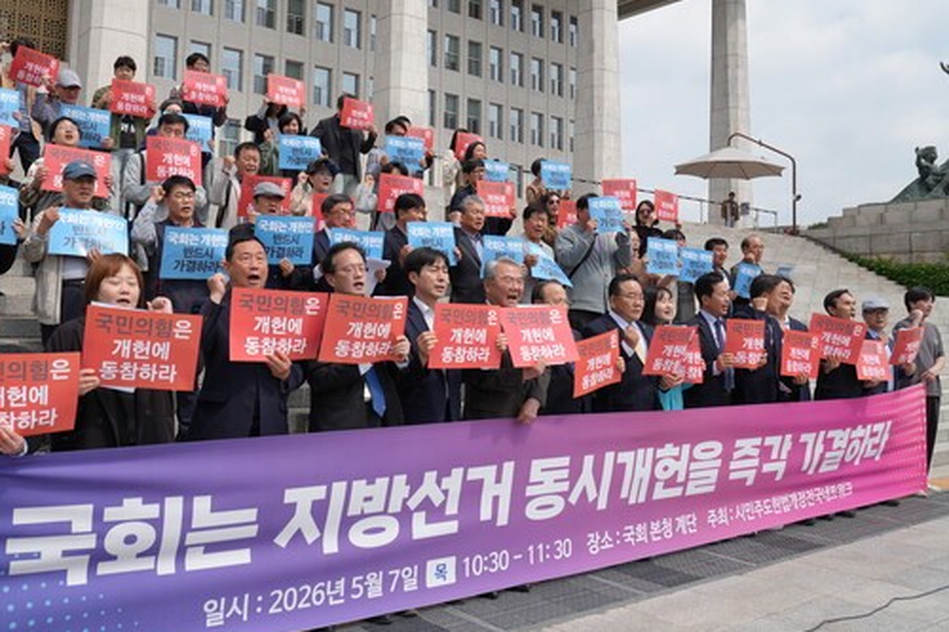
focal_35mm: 31
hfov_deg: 60.5
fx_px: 806
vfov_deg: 42.7
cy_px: 273
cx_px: 381
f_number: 4.5
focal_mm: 17
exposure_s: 1/1250
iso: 100
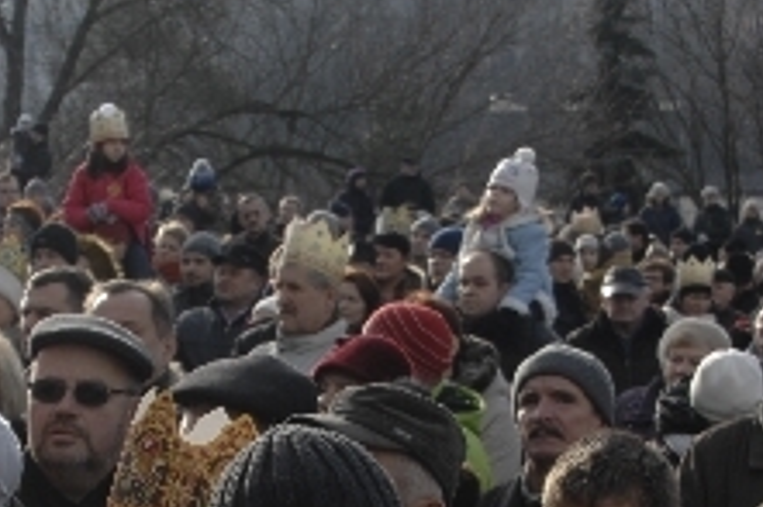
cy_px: 592
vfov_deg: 10.8
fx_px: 2643
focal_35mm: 125
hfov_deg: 16.4
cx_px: 238
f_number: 3.5
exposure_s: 1/640
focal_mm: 23
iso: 100
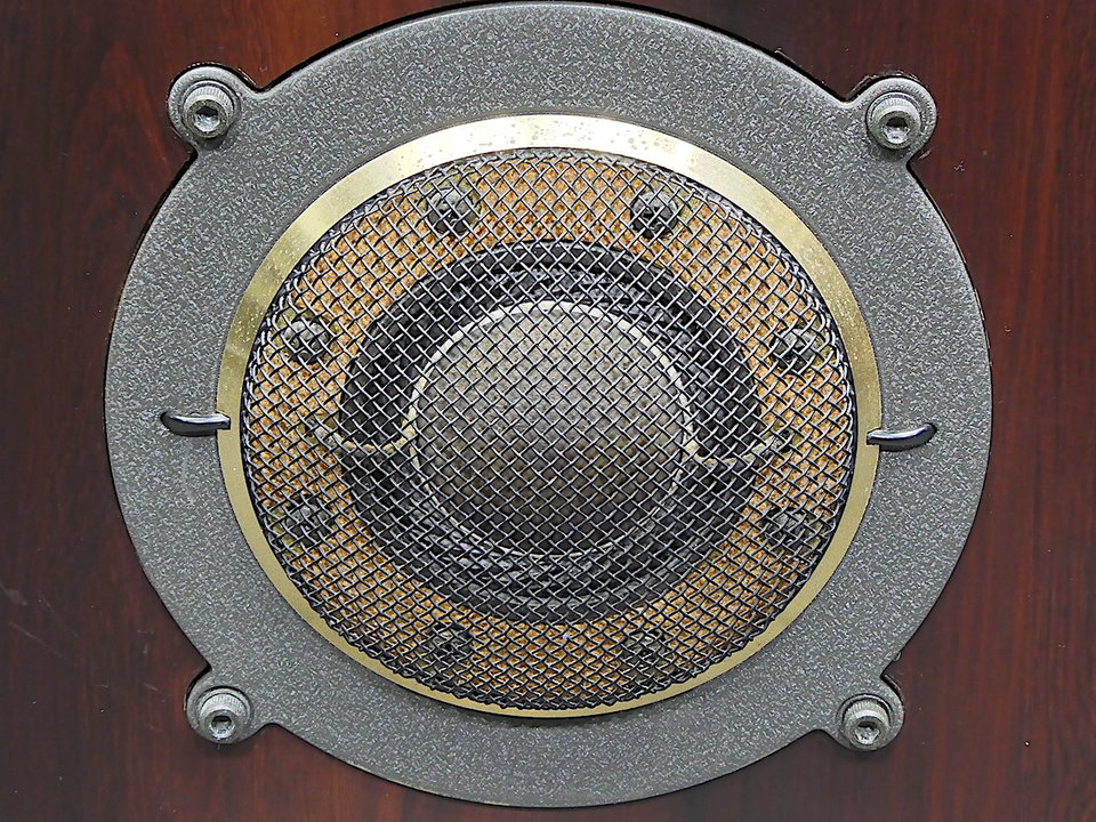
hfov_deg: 17.1
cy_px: 411
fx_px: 3641
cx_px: 548
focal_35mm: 115
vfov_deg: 12.9
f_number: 5.1
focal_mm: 20.6
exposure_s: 1/13
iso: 1600
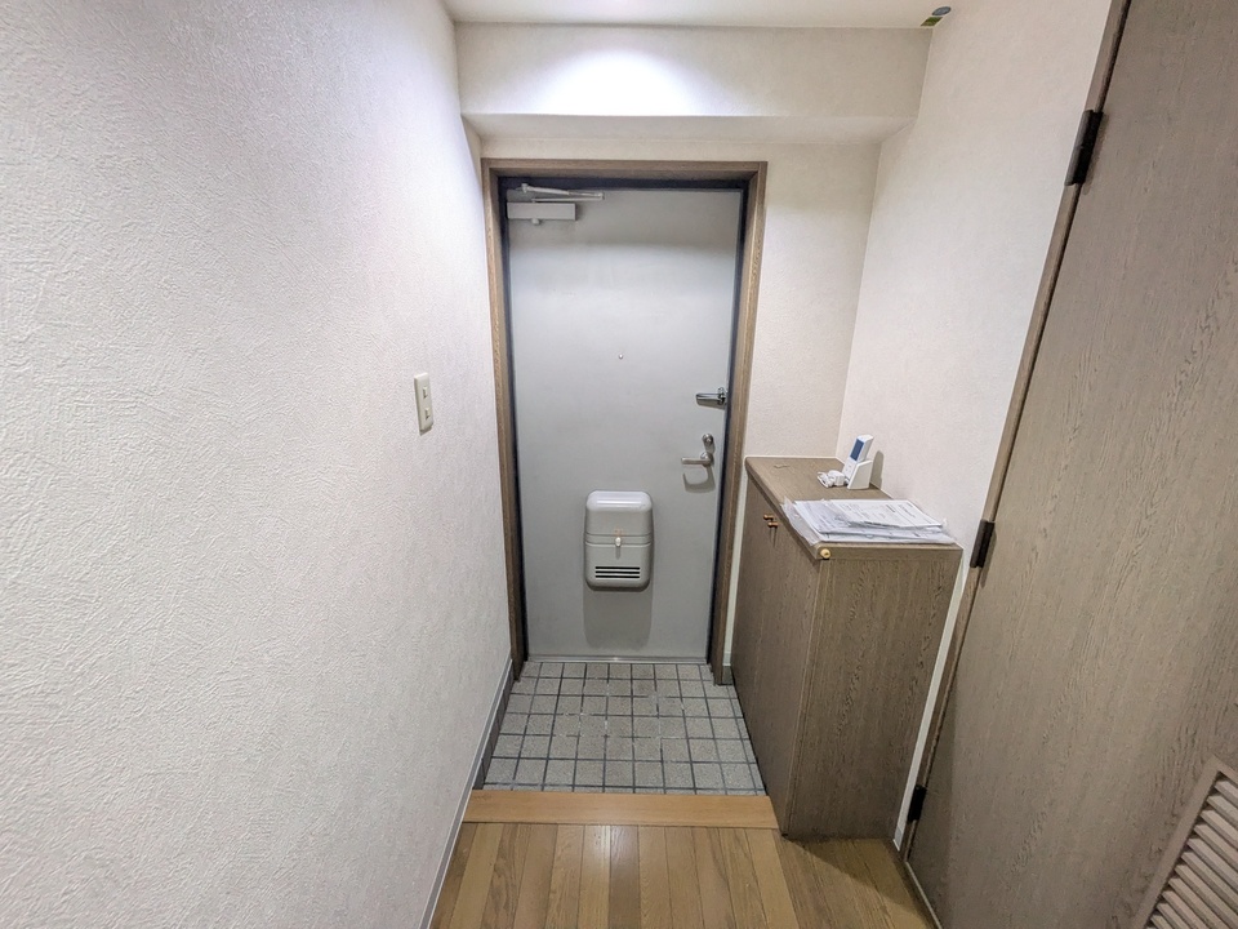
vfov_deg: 85.7
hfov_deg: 102.1
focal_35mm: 14
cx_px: 619
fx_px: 501
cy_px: 464
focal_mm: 1.83
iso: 382
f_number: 2.2
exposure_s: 1/40
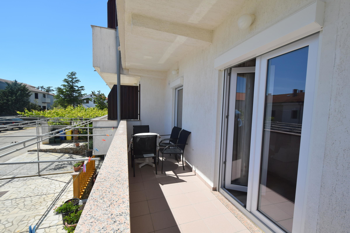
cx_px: 175
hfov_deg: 100.4
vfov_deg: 77.3
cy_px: 116
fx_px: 146
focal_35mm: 15
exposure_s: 1/320
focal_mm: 10
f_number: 9
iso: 200
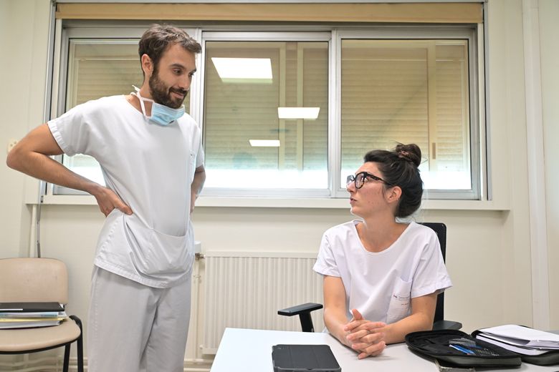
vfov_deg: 46.4
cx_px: 280
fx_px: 435
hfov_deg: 65.5
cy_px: 186
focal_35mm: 28
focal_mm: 28
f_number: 5
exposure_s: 1/100
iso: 1600
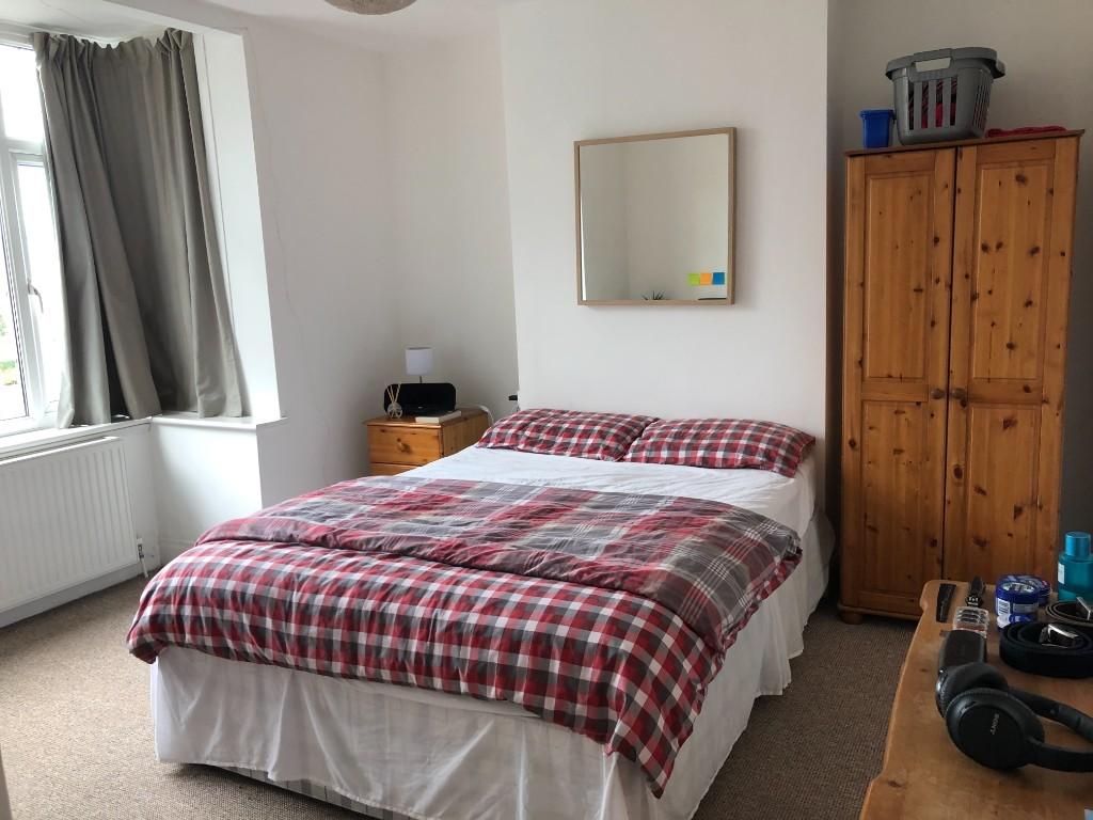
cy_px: 410
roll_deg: +4.2
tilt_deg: -8.0
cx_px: 546
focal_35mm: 28
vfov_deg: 49.7
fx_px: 884
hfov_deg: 63.4
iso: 25
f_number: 1.8
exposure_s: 1/30
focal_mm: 4
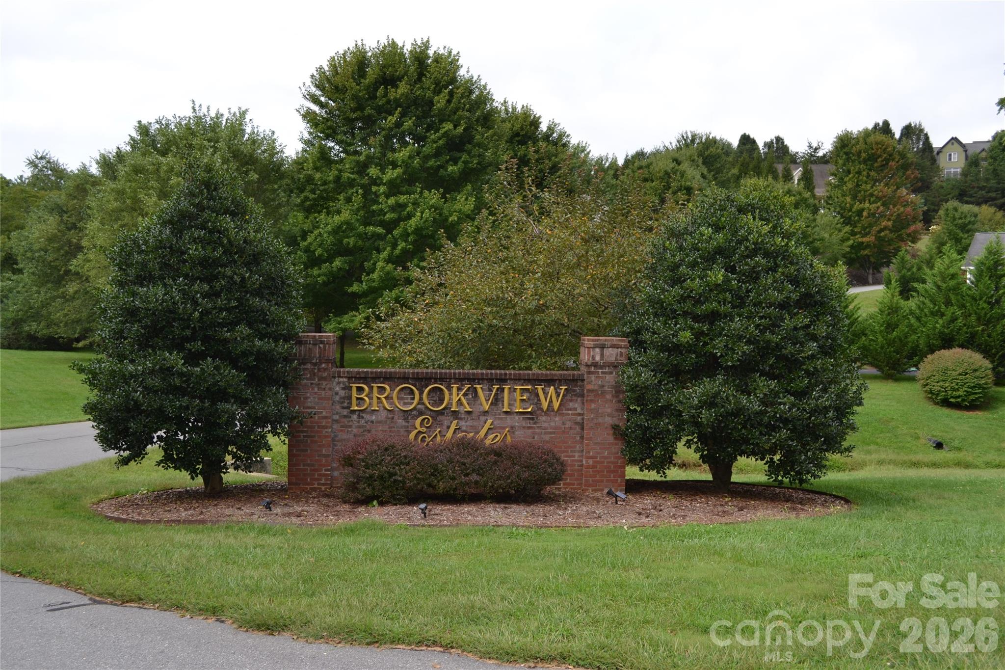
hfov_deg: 57.2
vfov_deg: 40.0
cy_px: 335
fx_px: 921
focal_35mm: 33
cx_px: 502
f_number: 5.6
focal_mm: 22
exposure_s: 1/200
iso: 100
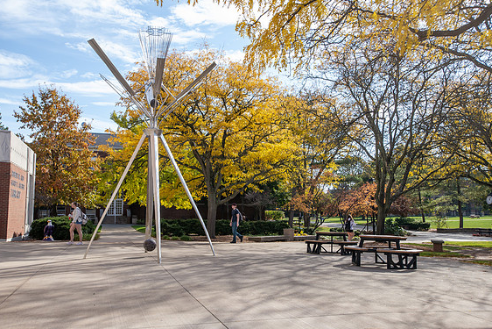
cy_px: 169
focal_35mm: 33
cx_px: 242
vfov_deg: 40.0
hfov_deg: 57.2
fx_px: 451
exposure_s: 1/400
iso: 250
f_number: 7.1
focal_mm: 32
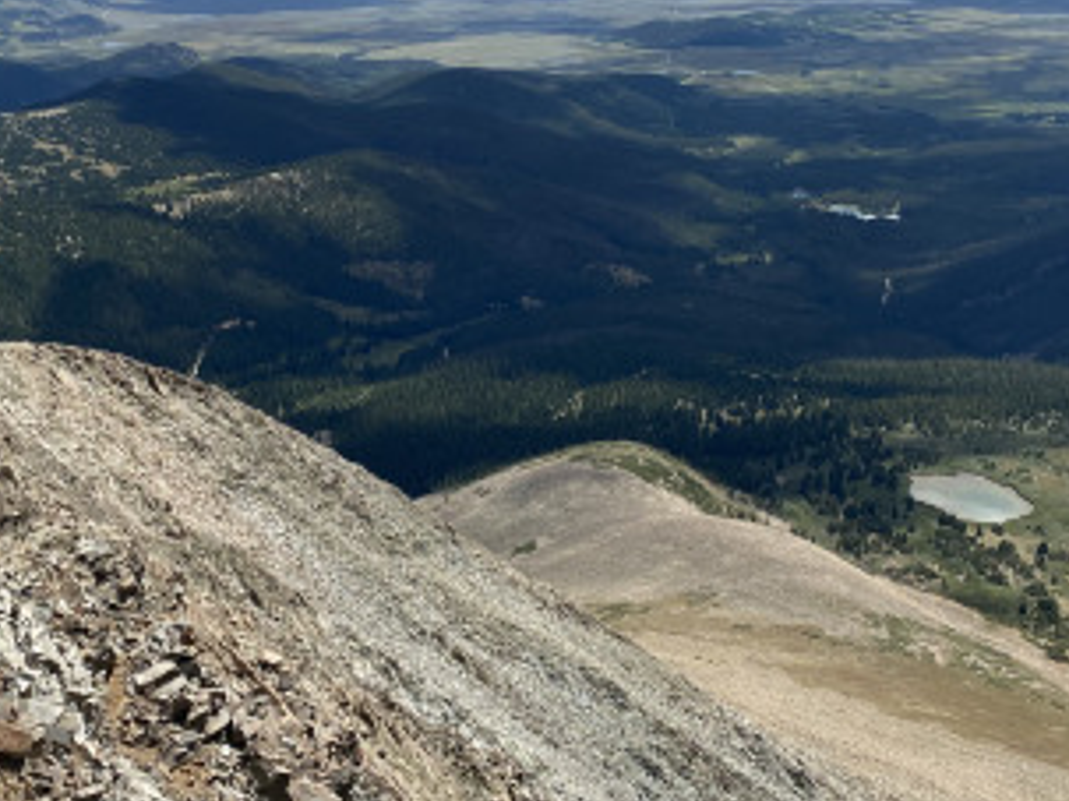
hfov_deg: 34.8
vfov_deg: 26.2
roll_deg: +1.7
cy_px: 183
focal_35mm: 55
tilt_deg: -11.2
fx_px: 1698
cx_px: 399
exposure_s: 1/4608
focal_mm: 4.25
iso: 32
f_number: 1.8
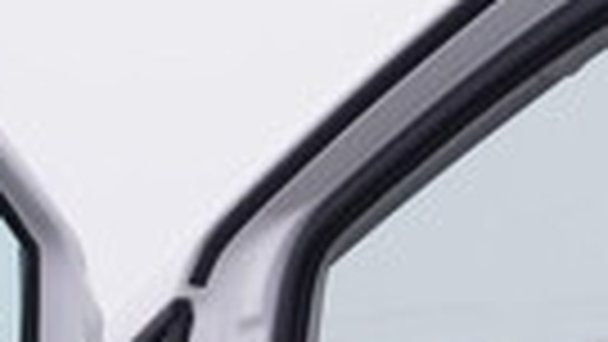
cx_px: 167
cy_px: 659
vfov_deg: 7.6
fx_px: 2483
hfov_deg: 13.9
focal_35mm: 154
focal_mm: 24
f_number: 4
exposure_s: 1/80
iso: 125
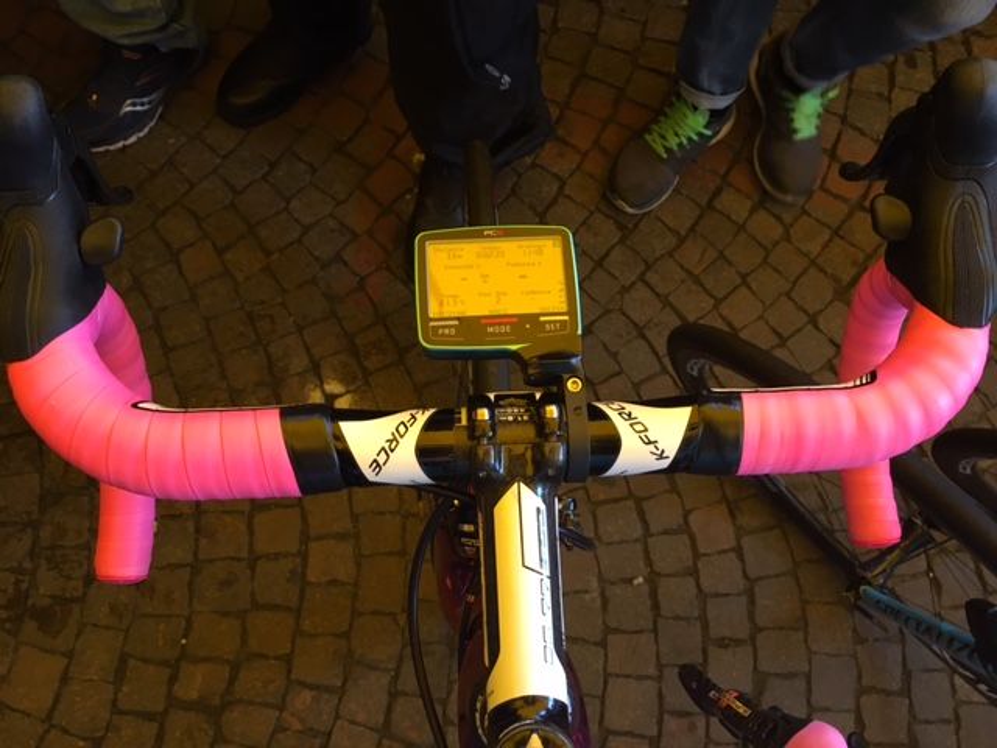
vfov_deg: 48.2
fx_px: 835
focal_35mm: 29
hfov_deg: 61.7
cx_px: 498
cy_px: 374
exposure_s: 1/33
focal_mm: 4.15
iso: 50
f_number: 2.2
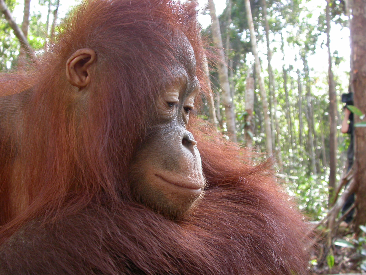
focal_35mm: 38
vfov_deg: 37.7
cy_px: 138
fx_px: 402
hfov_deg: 49.0
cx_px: 183
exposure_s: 1/53.3
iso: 100
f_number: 3
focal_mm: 7.85
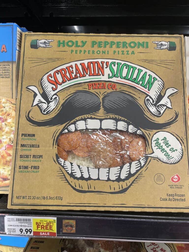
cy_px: 126
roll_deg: -0.5
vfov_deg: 67.3
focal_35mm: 26
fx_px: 189
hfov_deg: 53.1
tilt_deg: -14.5
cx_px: 94
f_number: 1.6
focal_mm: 4.2
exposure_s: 1/60
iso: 80
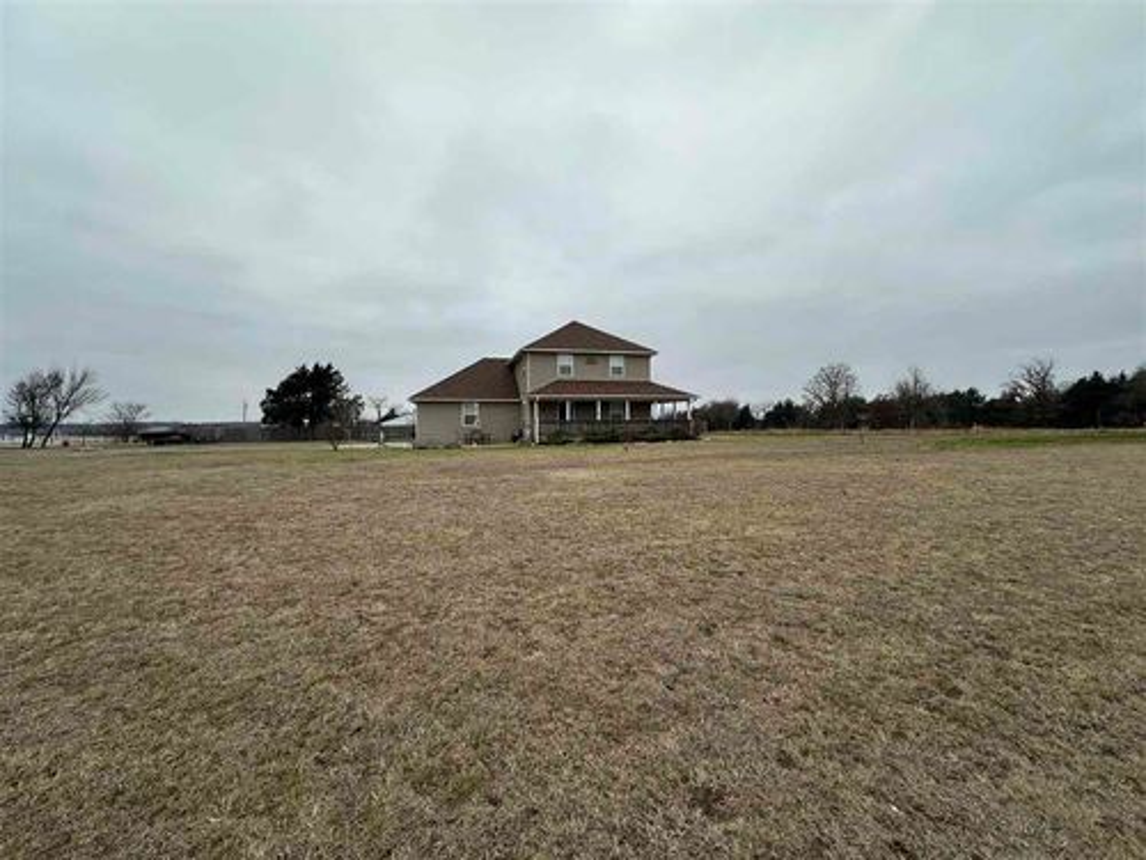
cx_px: 573
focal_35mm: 14
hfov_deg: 102.1
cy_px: 430
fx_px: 463
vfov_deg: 85.7
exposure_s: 1/525
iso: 40
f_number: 2.2
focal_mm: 2.22
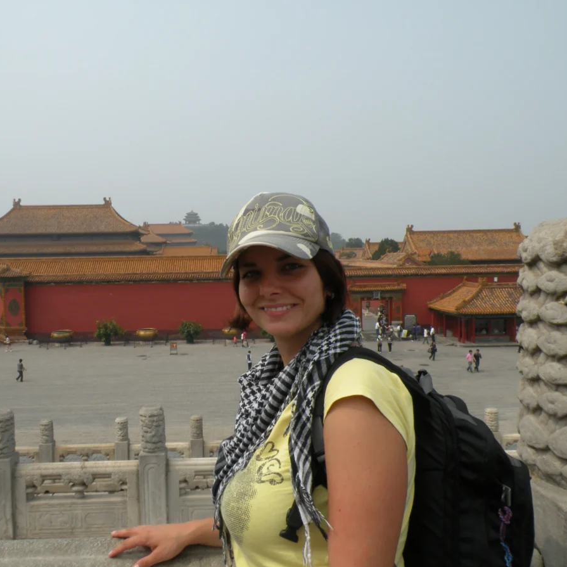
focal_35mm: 32
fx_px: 593
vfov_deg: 51.1
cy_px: 284
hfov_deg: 51.0
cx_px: 245
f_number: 7.1
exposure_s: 1/254
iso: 64
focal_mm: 4.7
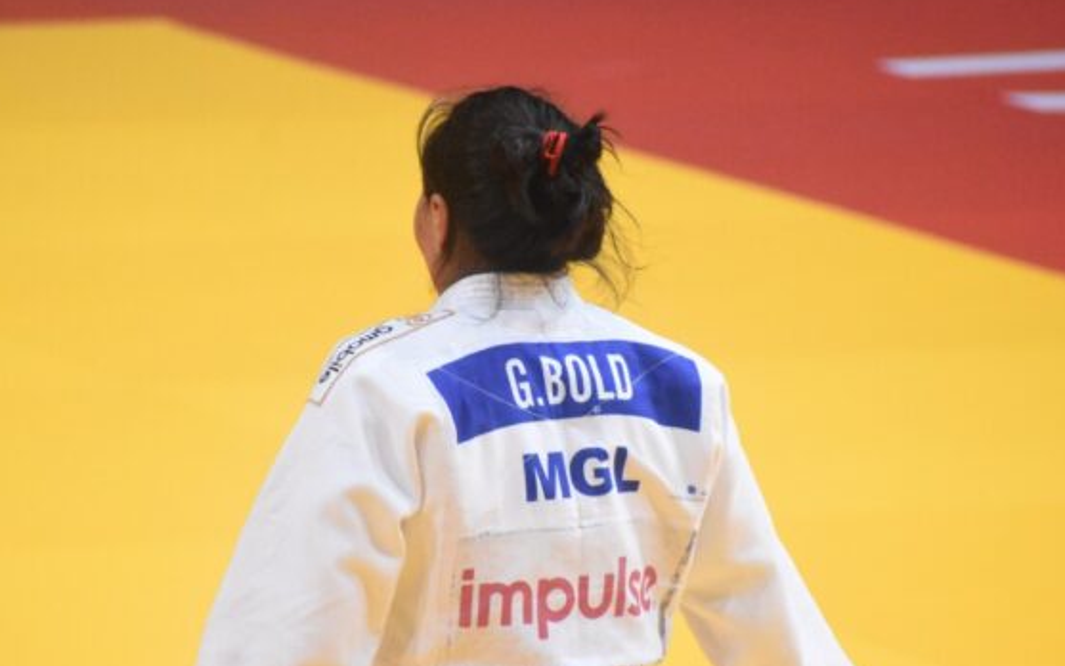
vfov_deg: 2.1
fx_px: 18342
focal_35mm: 632
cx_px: 520
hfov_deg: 3.3
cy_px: 404
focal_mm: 300
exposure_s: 1/500
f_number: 7.1
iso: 6400
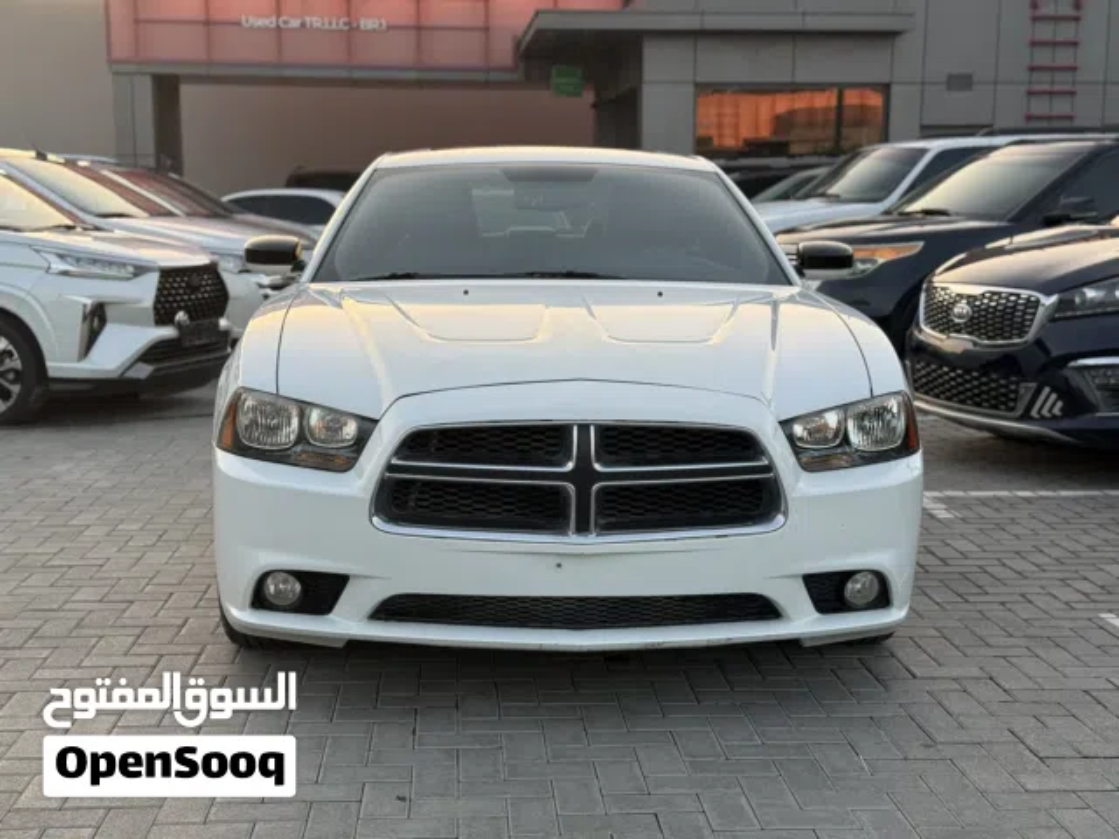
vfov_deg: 30.3
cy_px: 420
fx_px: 1552
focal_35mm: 48
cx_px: 560
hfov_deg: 39.7
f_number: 1.78
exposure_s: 1/513
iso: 64
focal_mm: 6.76
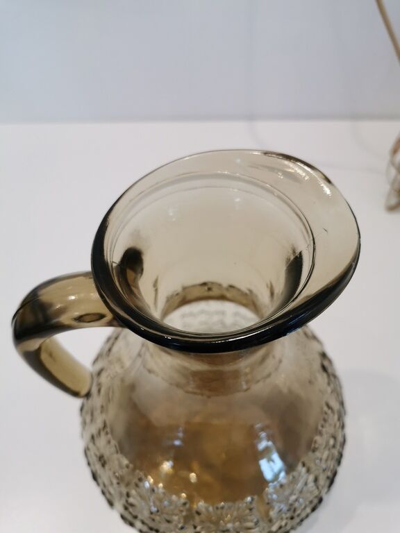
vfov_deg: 65.3
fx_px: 416
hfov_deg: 51.4
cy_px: 266
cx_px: 200
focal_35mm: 27
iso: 160
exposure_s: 1/100
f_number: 1.8
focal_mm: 5.58
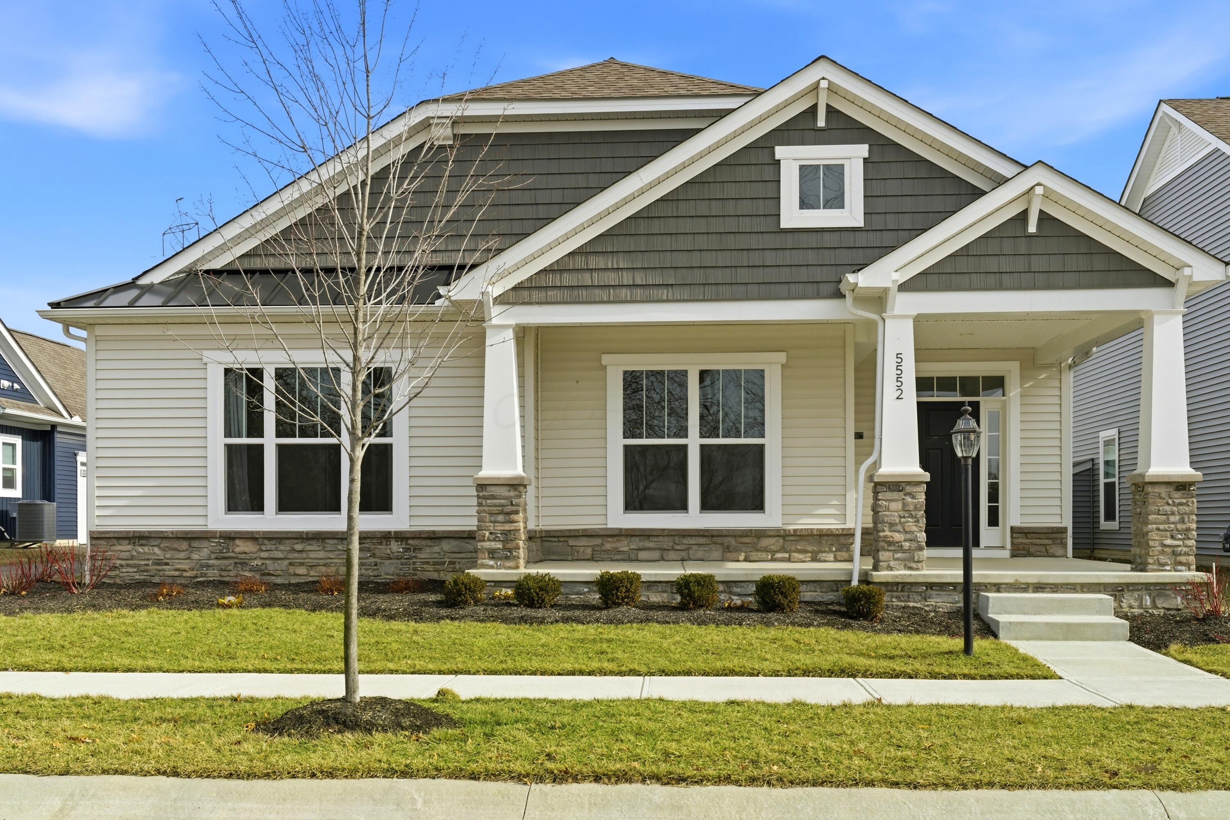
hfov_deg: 54.5
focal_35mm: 35
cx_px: 615
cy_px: 410
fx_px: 1195
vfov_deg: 37.8
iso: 400
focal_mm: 35
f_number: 10
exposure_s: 1/1000
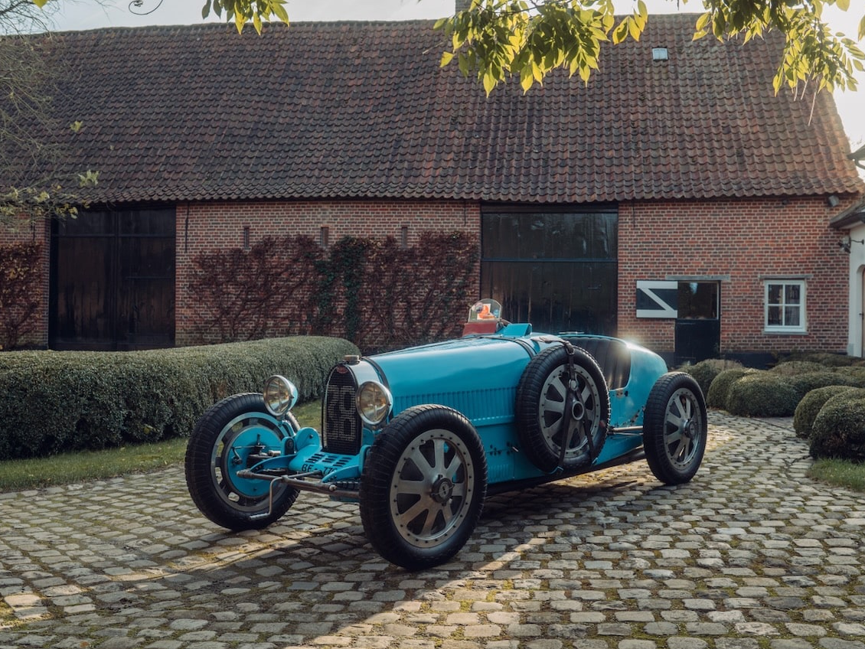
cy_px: 325
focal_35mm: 37
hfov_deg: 50.1
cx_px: 472
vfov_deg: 38.7
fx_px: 925
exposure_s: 1/160
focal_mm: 34
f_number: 6.3
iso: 400
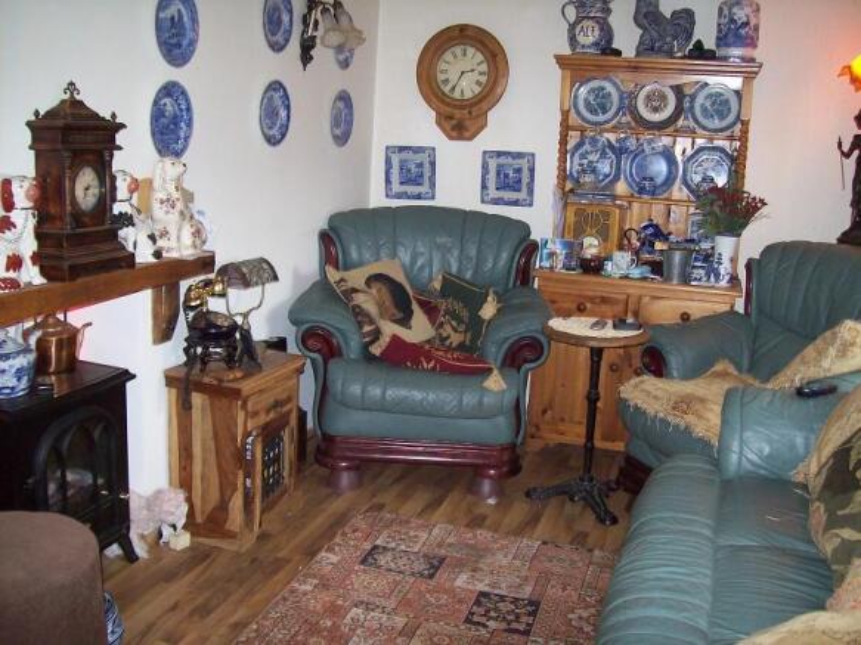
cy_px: 322
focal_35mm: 36
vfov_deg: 39.6
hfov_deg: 51.4
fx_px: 895
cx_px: 430
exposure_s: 1/64
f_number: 2.7
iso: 200
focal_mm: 6
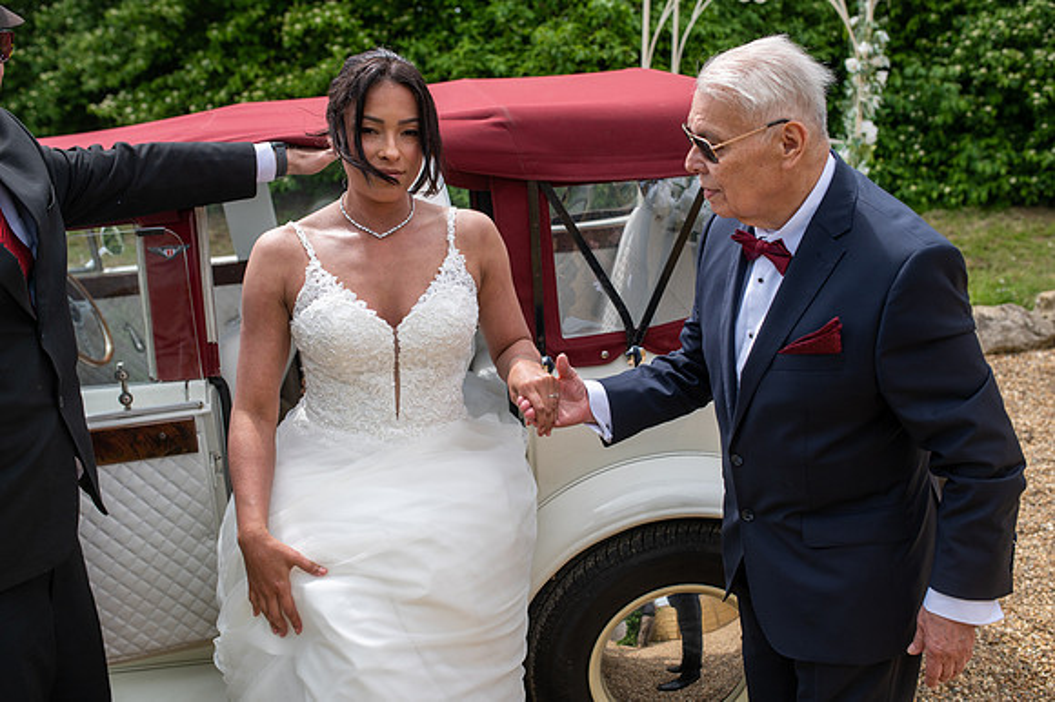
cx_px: 528
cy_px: 351
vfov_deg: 37.8
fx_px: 1025
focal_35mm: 35
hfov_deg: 54.5
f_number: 4
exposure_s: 1/2000
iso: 250
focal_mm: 35
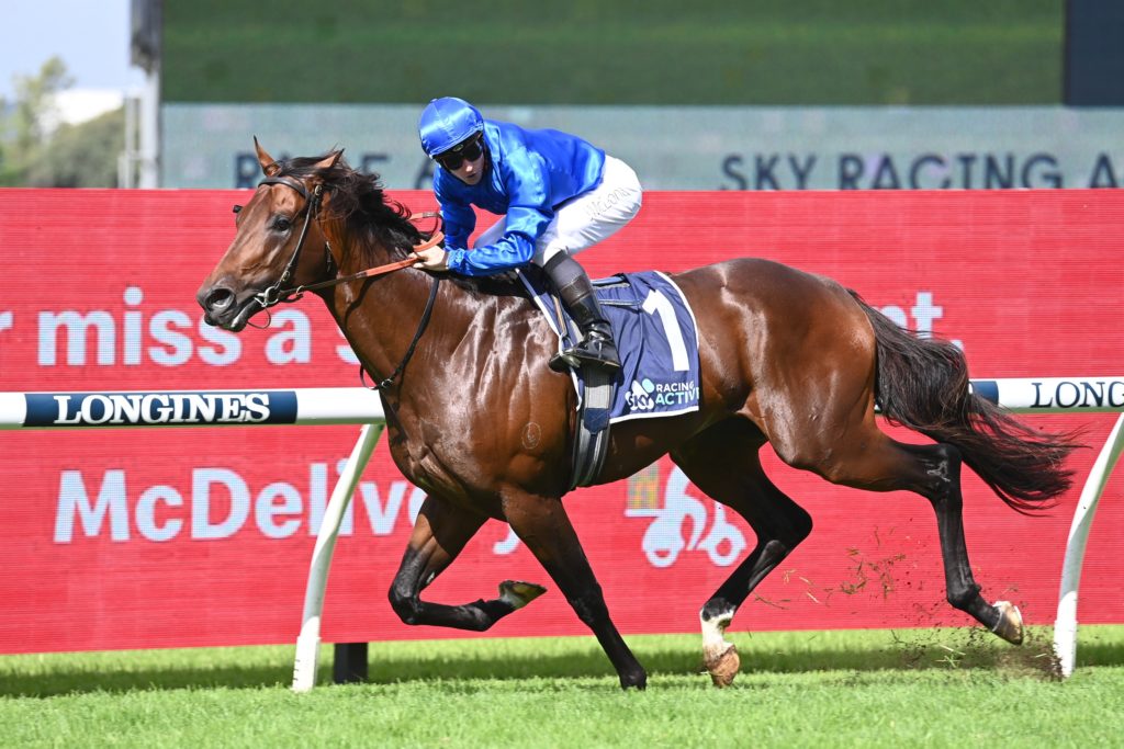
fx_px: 9055
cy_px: 374
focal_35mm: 290
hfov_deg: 7.1
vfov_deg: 4.7
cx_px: 562
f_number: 7.1
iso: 800
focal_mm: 290
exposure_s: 1/1600
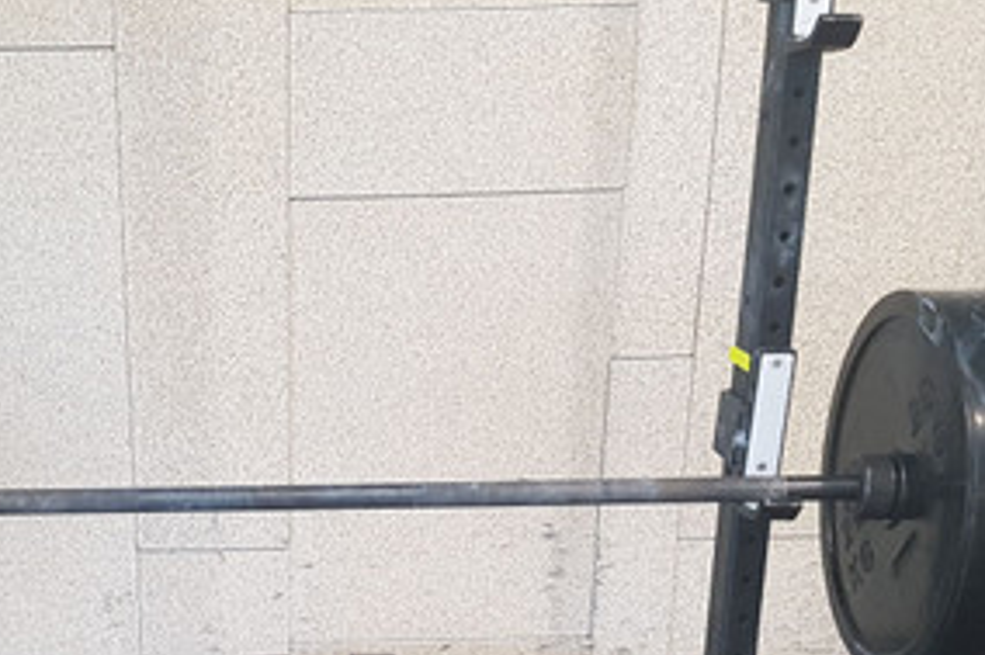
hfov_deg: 32.3
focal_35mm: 61
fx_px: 1668
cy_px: 652
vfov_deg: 21.5
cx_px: 250
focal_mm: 4.2
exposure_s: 1/24
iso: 200
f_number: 1.7
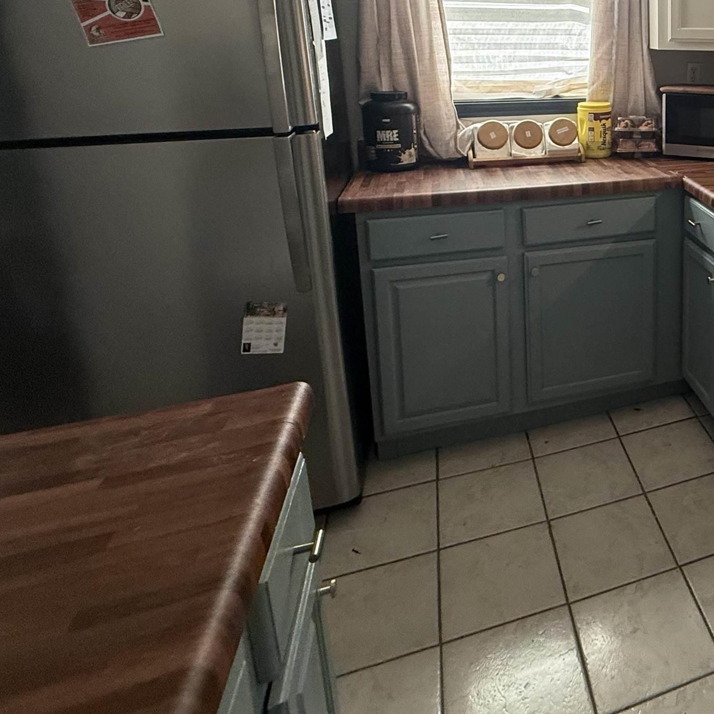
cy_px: 161
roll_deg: -0.1
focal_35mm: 28
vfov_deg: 54.1
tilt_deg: -10.4
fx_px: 653
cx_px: 708
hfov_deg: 47.8
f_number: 2.2
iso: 250
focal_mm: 2.22
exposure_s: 1/120
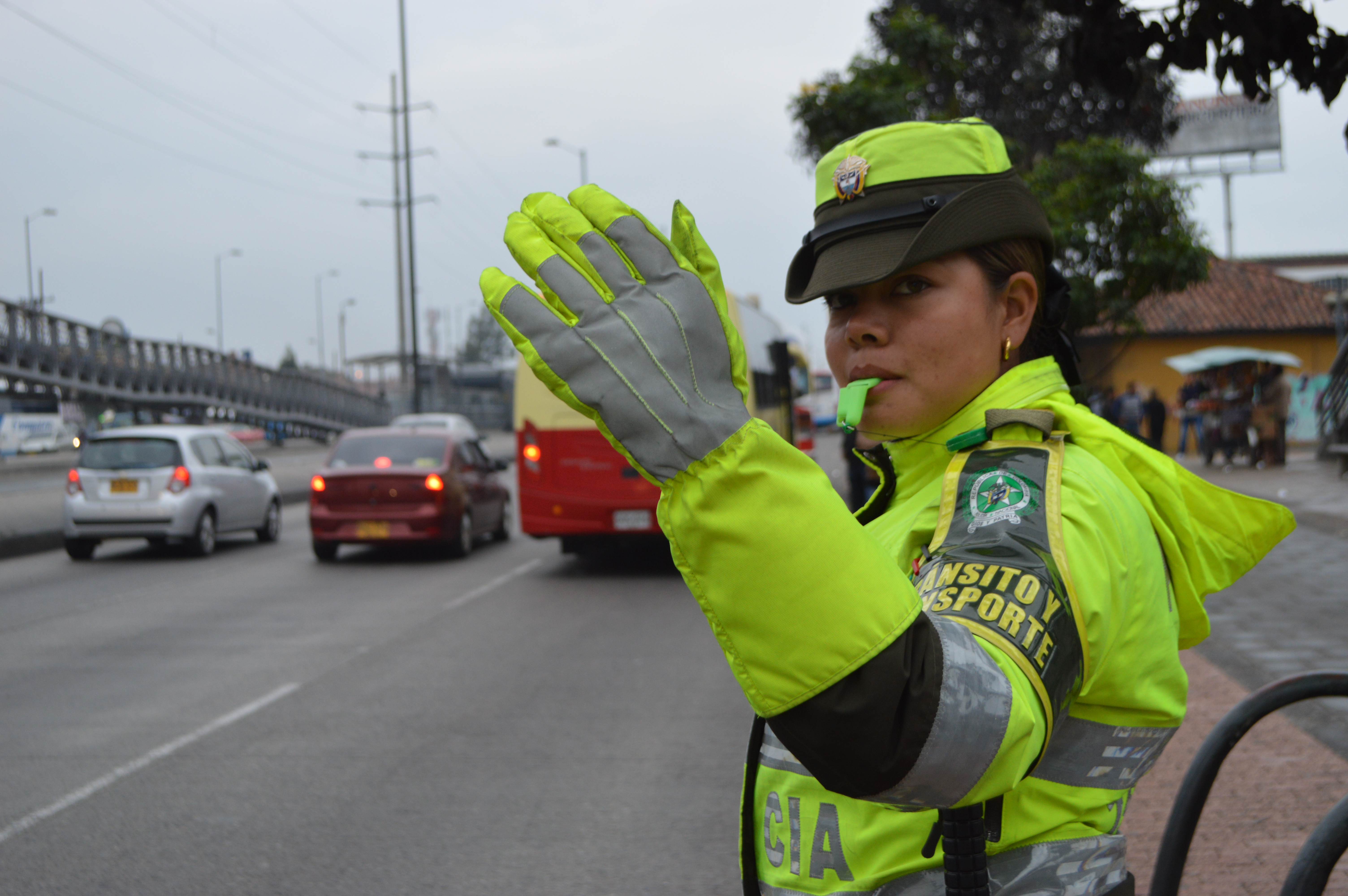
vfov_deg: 28.0
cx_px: 674
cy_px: 448
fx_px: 1796
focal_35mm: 48
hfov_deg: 41.1
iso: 400
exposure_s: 1/125
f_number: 5.6
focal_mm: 32
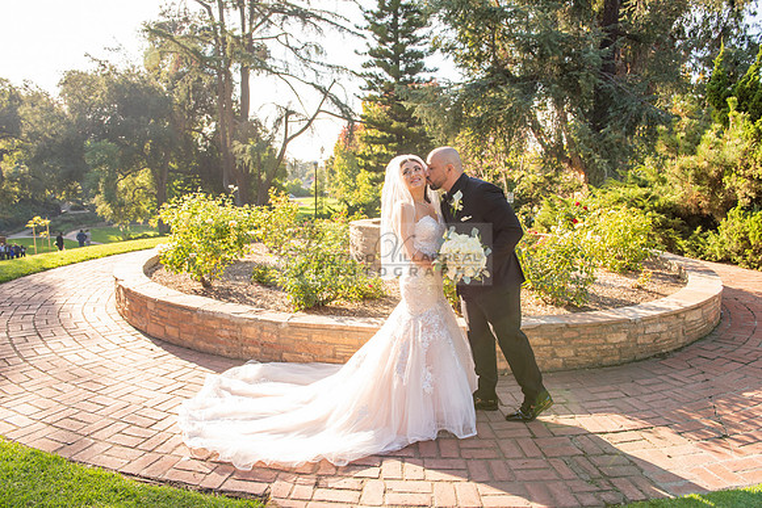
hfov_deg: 65.5
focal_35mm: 28
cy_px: 254
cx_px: 381
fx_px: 593
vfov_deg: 46.4
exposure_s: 1/250
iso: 200
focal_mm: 28
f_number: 5.6
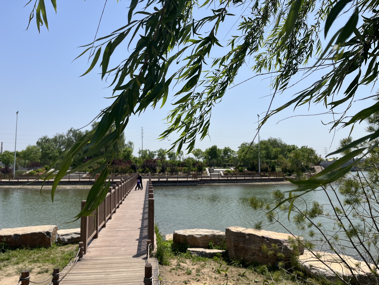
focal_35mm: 26
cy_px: 142
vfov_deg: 53.1
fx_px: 285
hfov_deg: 67.3
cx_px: 190
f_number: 1.6
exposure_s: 1/5319
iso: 50
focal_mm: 5.1
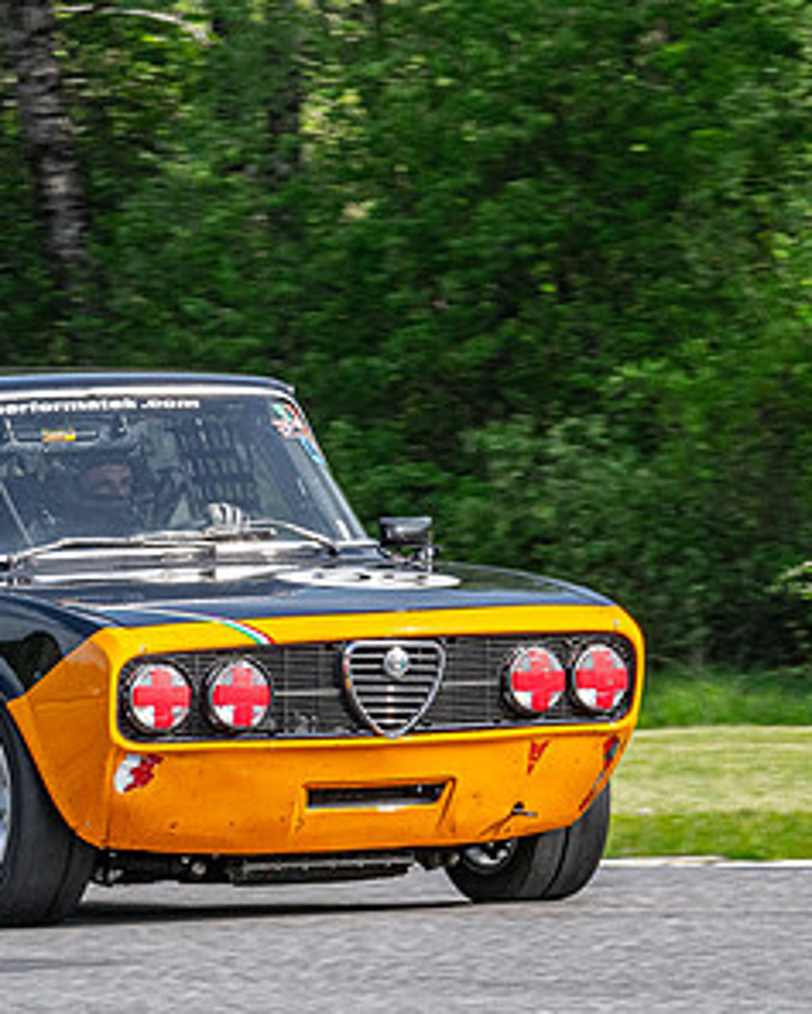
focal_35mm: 574
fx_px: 17234
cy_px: 474
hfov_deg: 2.7
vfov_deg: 3.4
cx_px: 154
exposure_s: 1/400
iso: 400
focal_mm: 150
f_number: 11
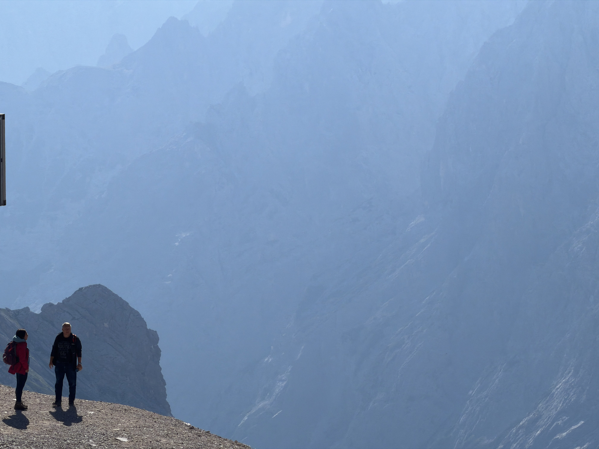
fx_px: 3461
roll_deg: +0.2
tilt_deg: -6.2
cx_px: 300
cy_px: 224
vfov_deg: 7.4
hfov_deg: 9.9
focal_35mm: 200
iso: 16
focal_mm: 16.89
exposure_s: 1/1116
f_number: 2.8
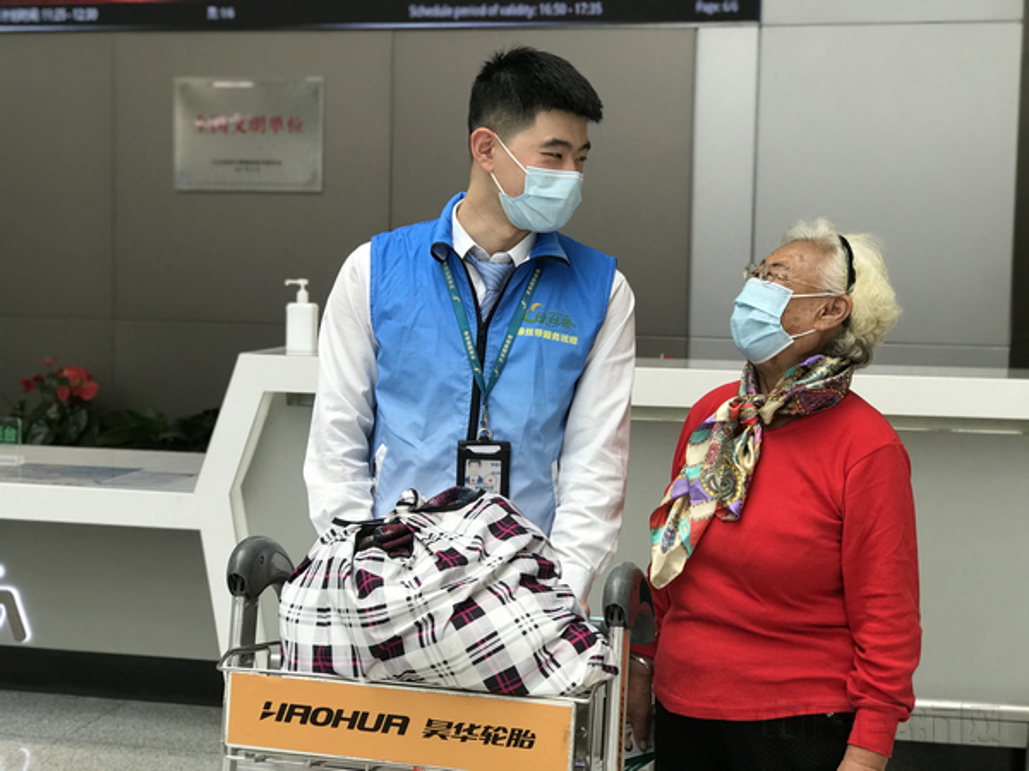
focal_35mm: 57
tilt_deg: -4.3
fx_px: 1694
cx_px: 514
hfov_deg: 33.8
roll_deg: -0.9
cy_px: 386
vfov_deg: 25.7
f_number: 2.8
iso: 25
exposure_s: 1/50
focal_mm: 6.6
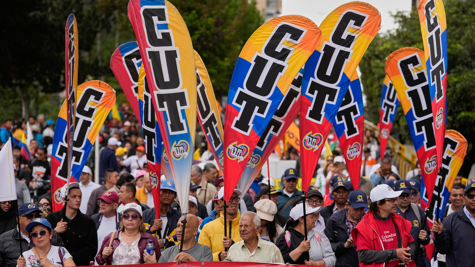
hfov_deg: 20.2
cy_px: 134
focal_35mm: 106
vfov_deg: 11.4
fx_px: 1335
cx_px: 237
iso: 400
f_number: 2.8
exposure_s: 1/2000
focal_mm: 101
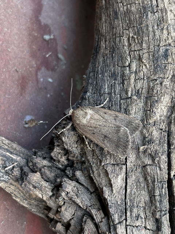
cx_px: 88
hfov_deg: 53.1
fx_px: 175
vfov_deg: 67.3
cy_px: 117
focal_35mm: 26
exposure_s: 1/121
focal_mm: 4.2
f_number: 1.6
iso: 80
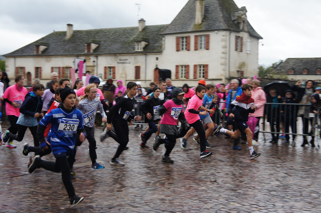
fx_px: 521
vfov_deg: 23.2
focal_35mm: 58
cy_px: 106
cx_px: 160
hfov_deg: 34.2
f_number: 8
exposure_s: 1/100
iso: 250
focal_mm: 39
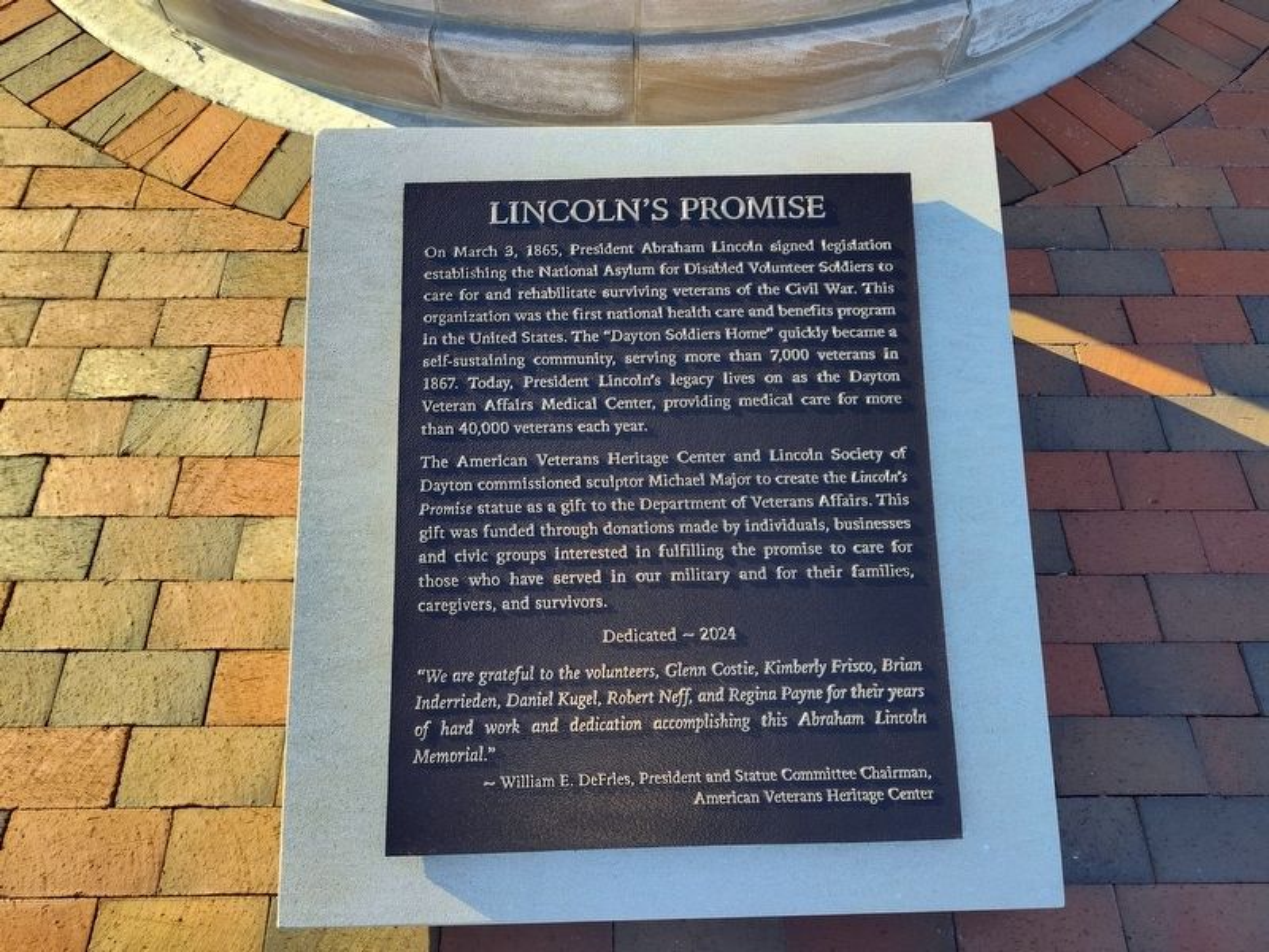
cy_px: 476
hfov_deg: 73.9
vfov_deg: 58.9
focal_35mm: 23
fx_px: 843
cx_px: 634
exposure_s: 1/310
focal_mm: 5.56
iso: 100
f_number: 1.8
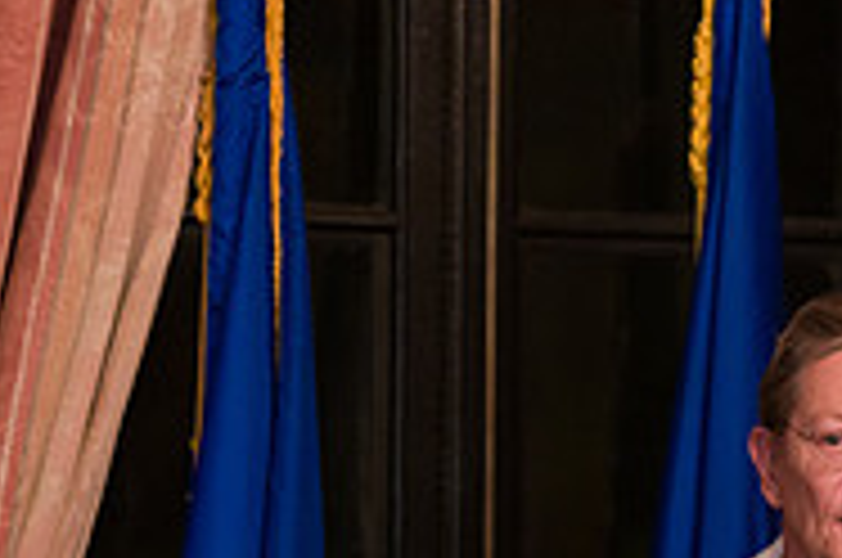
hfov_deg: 5.8
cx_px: 903
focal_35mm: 354
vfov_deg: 3.9
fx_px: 8265
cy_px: 855
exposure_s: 1/200
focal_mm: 112
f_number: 3.2
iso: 3200
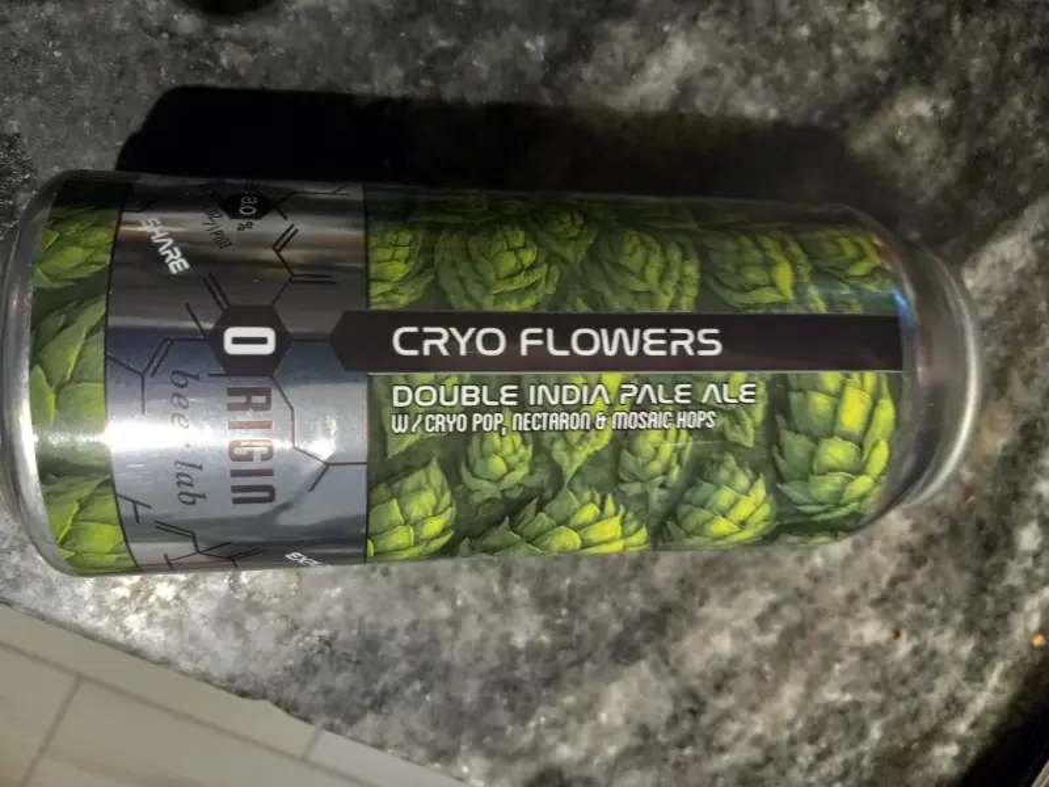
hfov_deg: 65.3
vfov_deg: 51.4
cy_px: 394
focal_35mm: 27
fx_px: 818
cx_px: 524
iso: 250
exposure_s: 1/40
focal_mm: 3.94
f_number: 1.8
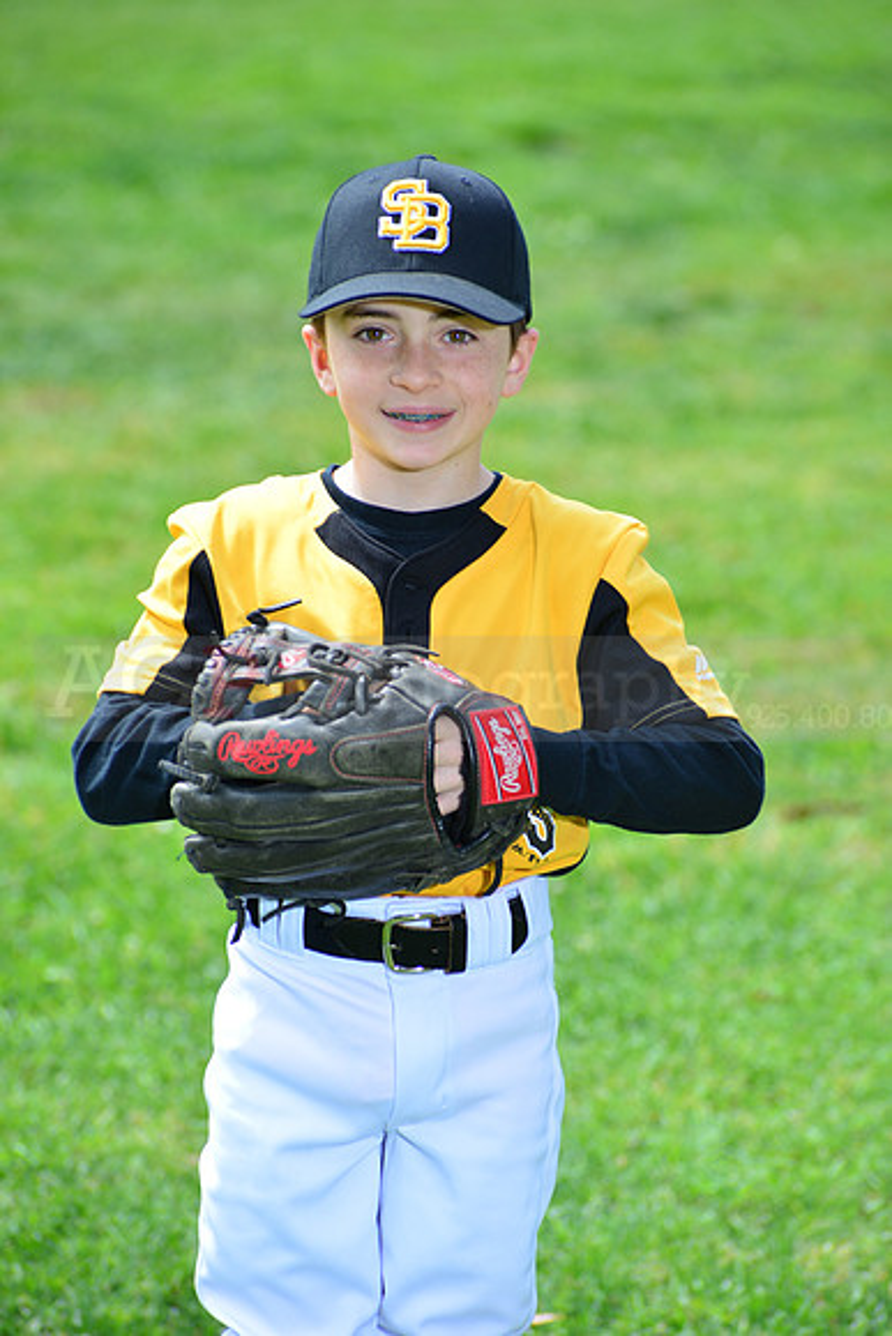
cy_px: 668
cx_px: 446
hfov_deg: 6.9
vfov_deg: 10.3
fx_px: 7428
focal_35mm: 200
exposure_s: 1/200
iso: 200
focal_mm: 200
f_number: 8
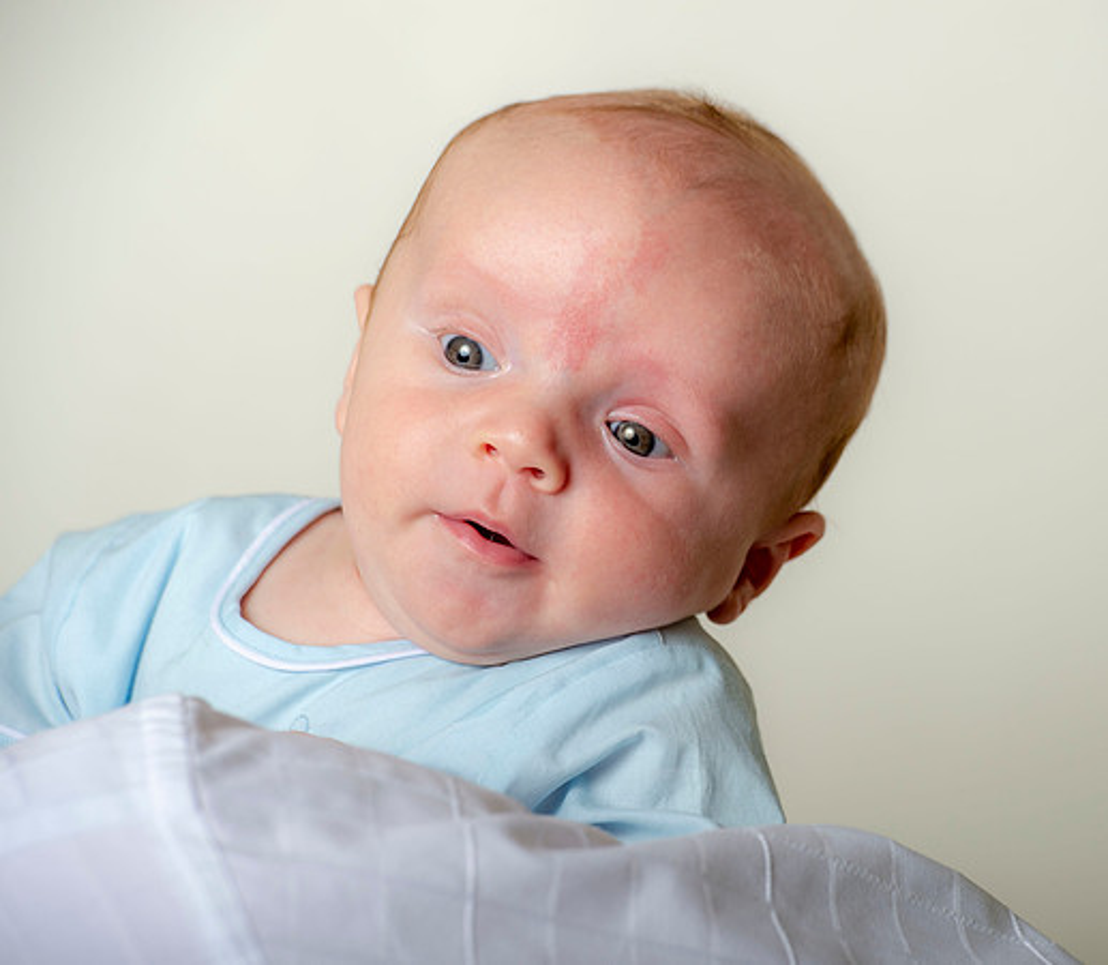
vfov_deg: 6.7
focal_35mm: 244
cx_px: 685
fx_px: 8298
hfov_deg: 7.6
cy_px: 498
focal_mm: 200
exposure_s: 1/200
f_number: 6.3
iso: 250
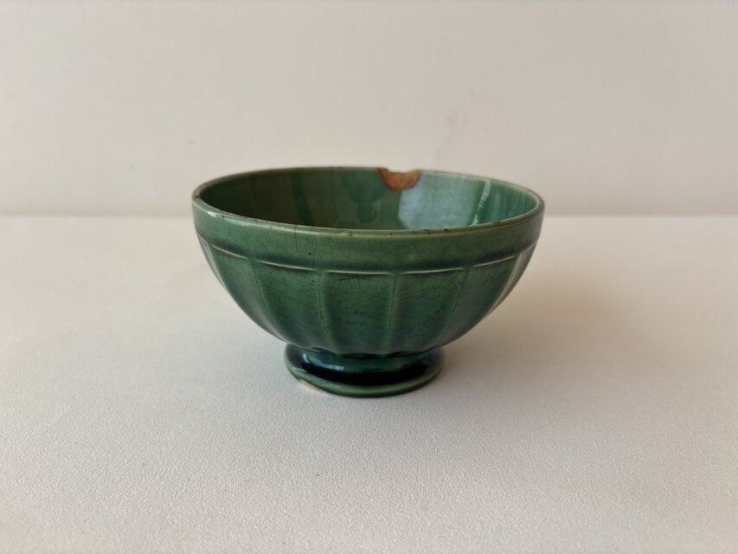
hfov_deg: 67.3
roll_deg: -0.4
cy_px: 277
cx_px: 369
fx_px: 554
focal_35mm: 26
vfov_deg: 53.1
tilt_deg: -18.6
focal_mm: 5.96
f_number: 1.6
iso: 125
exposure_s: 1/106
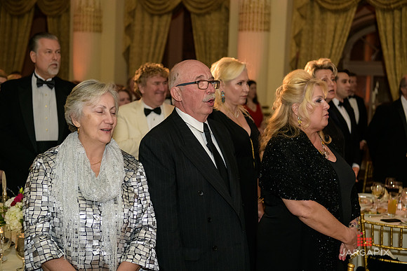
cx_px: 204
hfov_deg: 36.2
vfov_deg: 24.6
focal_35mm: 55
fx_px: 622
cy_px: 136
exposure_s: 1/125
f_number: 3.2
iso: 1600
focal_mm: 55
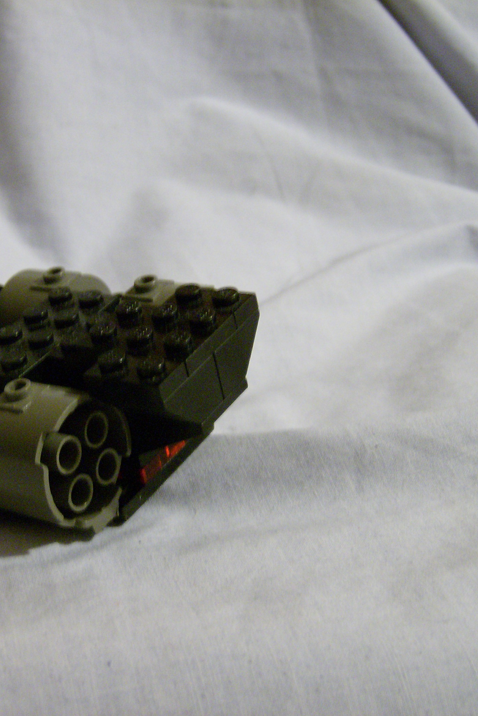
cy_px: 358
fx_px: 1055
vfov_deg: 37.5
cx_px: 96
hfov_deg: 25.1
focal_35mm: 53
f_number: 2.9
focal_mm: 6.4
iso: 200
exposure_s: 1/7.61
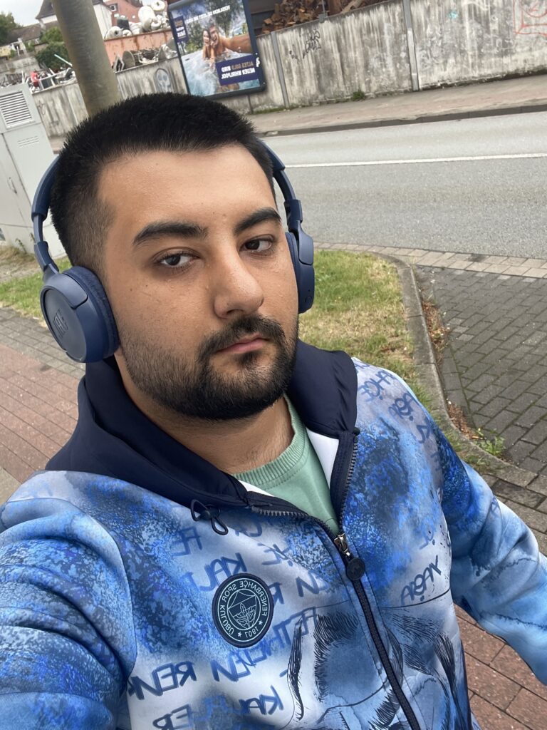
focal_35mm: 30
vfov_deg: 60.0
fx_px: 632
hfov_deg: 46.8
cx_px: 274
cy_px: 365
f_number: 2.2
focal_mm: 2.71
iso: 25
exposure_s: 1/121
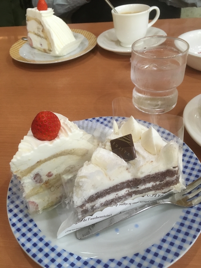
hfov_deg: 48.2
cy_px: 134
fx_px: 225
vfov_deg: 61.7
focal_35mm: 29
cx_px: 100
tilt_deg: -41.0
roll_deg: +5.6
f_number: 2.2
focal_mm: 4.15
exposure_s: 1/30
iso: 160
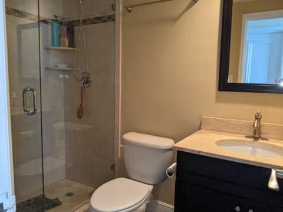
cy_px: 106
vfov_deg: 51.3
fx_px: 221
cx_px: 142
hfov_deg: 65.4
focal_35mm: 27
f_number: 1.8
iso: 167
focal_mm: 4.44
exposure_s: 1/24
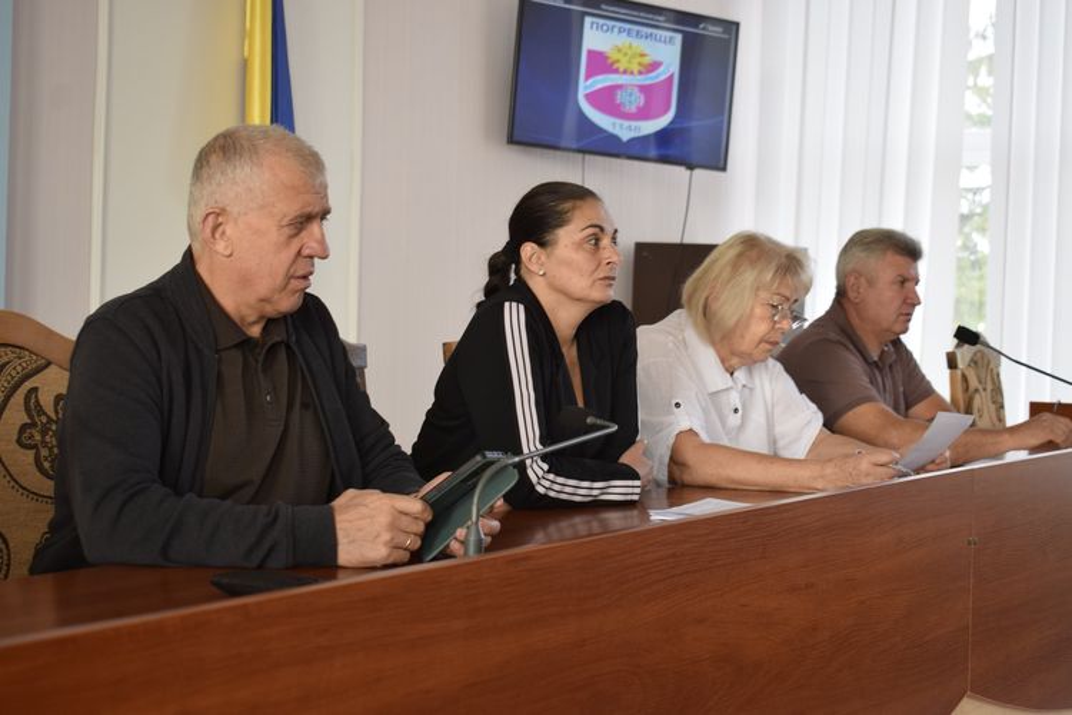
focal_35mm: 54
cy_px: 358
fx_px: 1608
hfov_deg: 36.9
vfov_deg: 25.1
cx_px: 536
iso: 720
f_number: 5.6
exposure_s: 1/125
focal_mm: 36
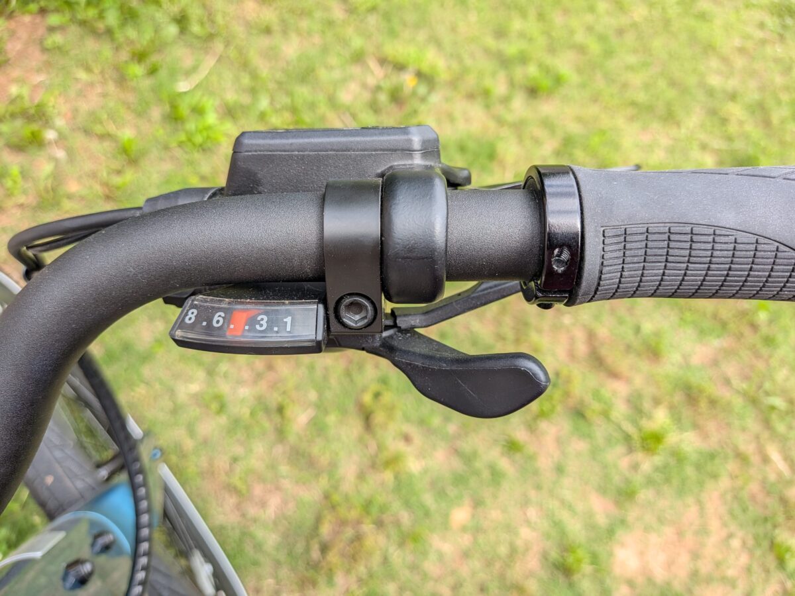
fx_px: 551
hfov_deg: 71.6
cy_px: 298
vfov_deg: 56.8
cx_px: 398
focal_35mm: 24
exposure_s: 1/251
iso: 28
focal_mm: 4.53
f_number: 1.7
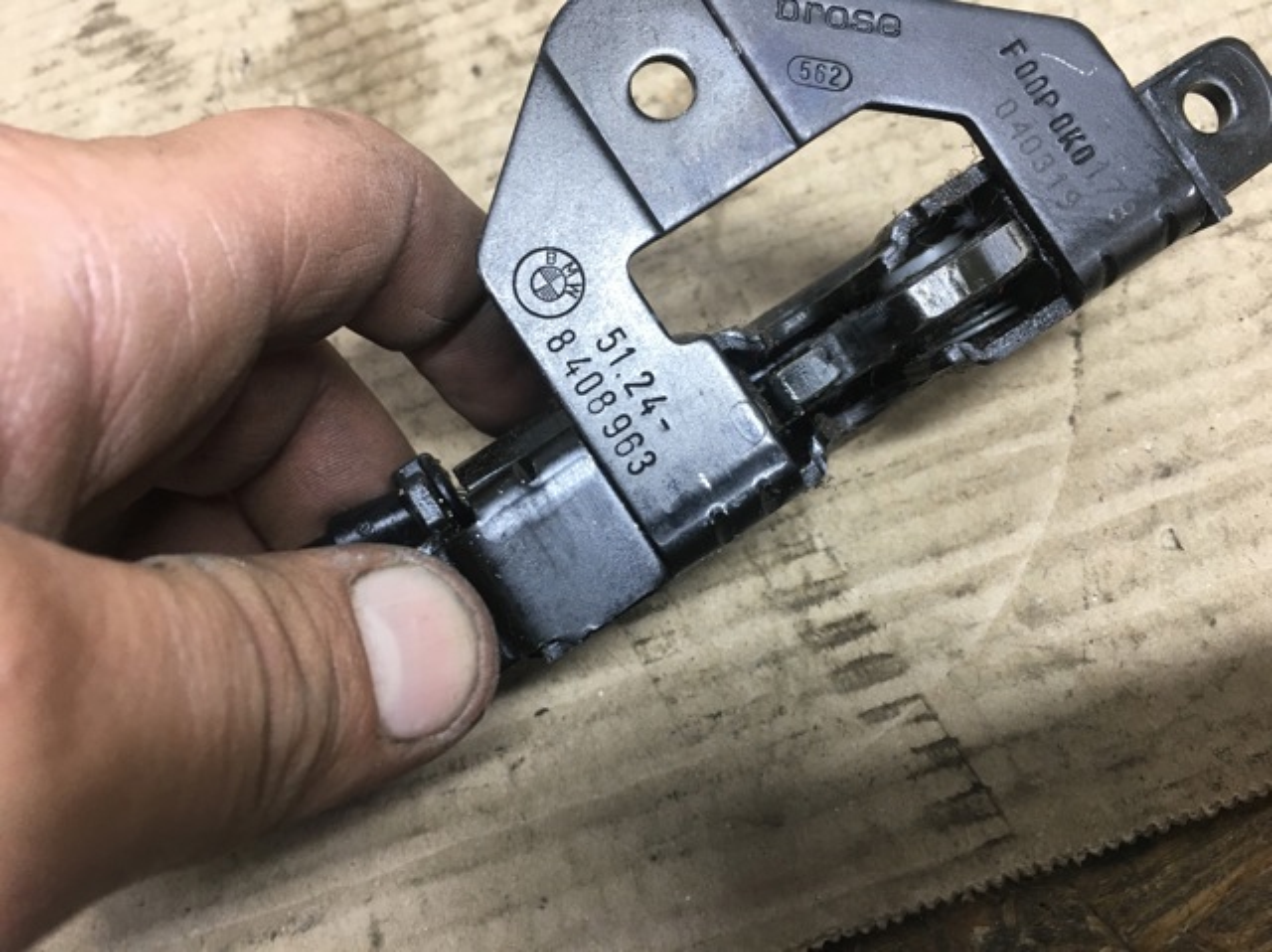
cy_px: 476
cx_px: 636
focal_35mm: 29
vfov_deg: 48.2
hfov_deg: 61.7
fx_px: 1065
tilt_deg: -59.3
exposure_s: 1/33
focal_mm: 4.15
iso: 125
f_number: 2.2
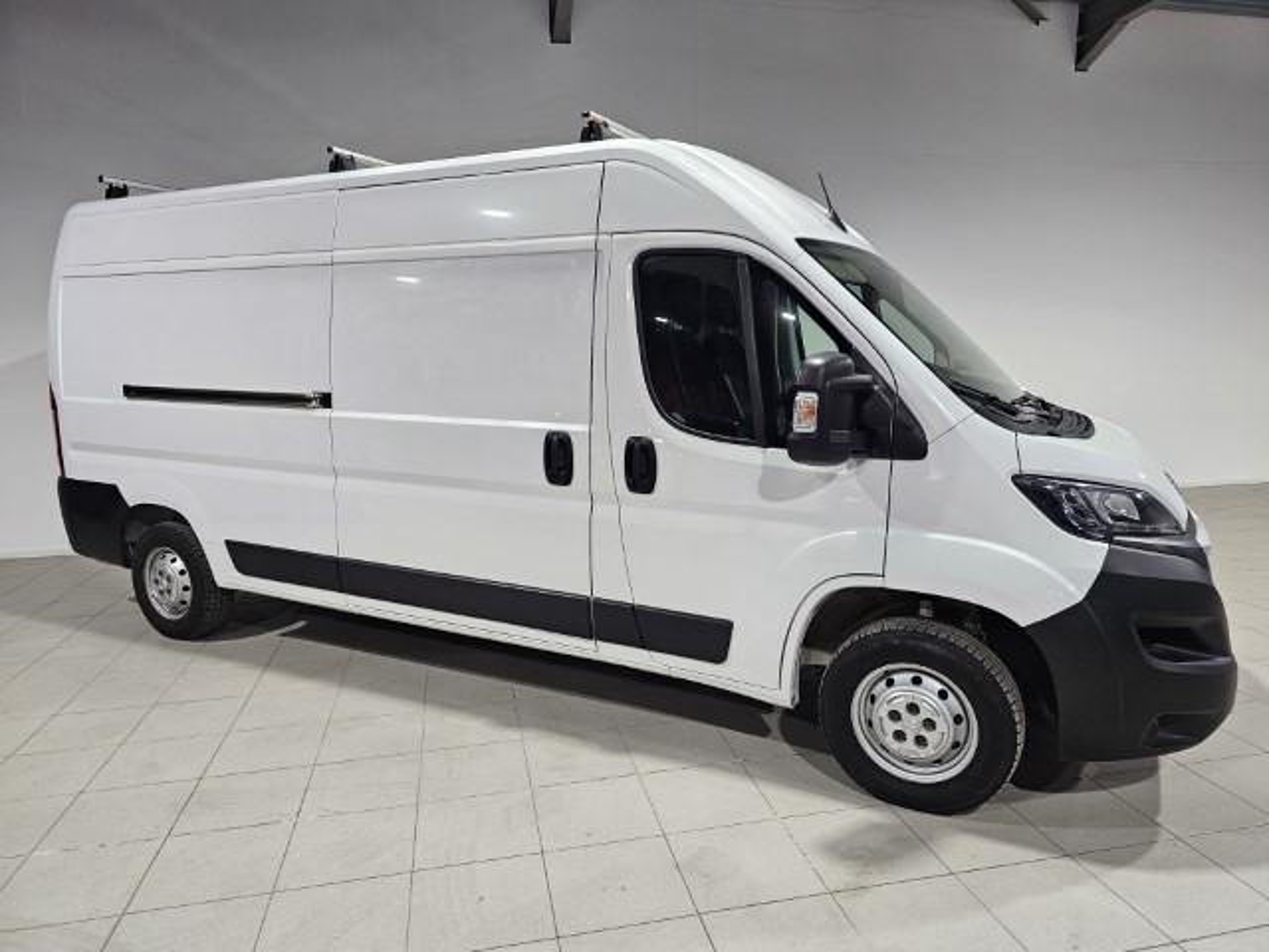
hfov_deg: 73.9
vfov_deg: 58.9
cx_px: 634
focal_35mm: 23
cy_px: 476
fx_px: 843
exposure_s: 1/100
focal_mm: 6.3
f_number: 1.7
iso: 80
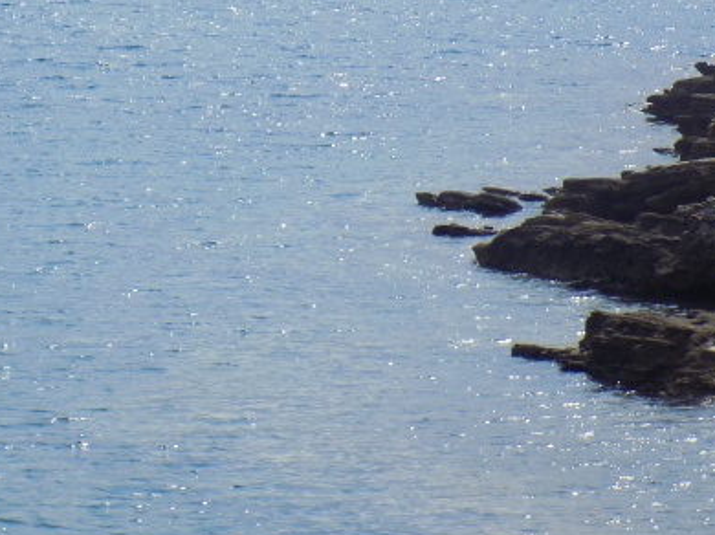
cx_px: 95
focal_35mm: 271
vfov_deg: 5.5
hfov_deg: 7.3
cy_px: 66
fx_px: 5594
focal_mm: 23.4
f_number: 5
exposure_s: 1/800
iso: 80
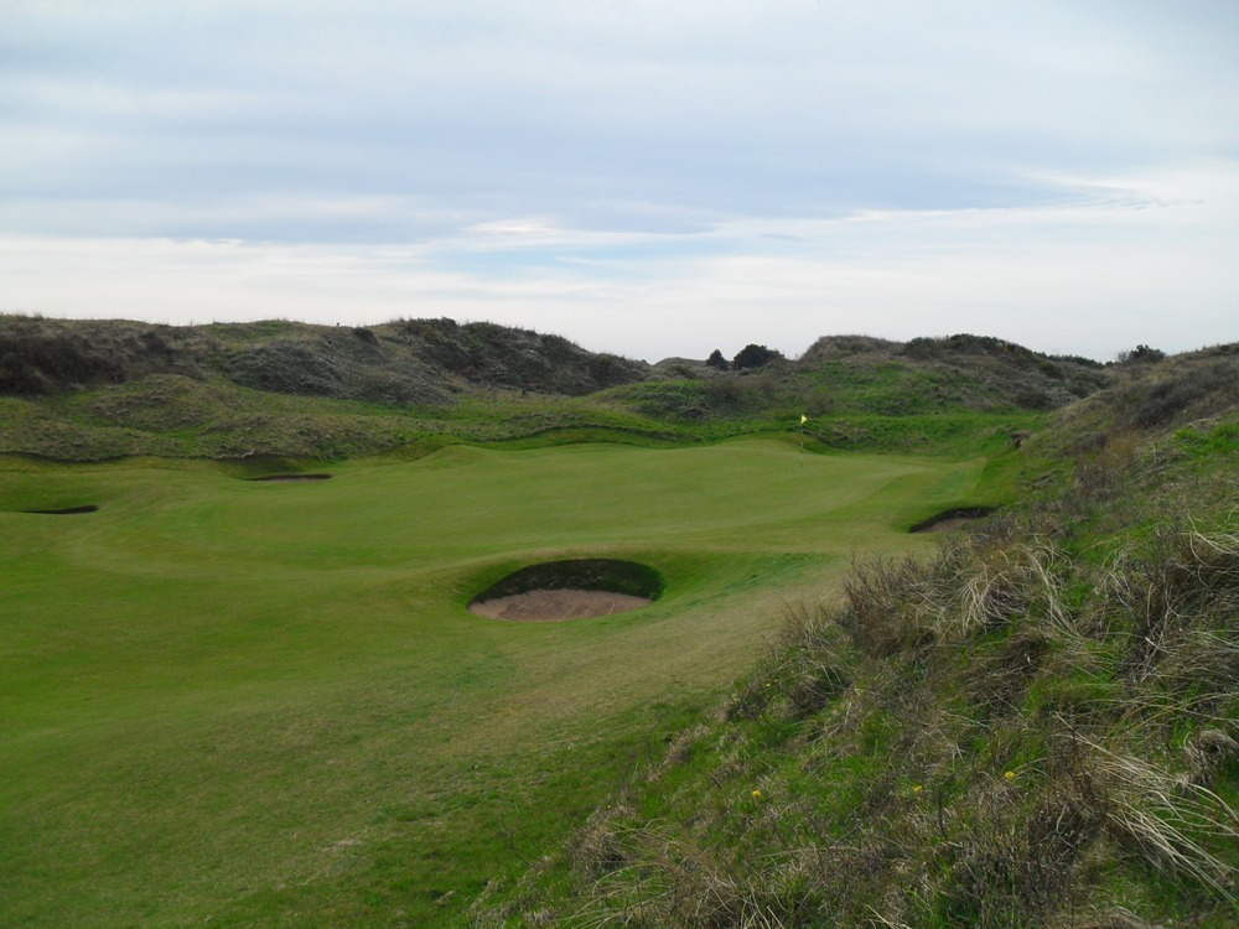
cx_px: 620
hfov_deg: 52.6
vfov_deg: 40.7
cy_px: 464
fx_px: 1253
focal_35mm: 35
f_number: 8.9
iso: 100
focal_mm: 6.2
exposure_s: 1/180
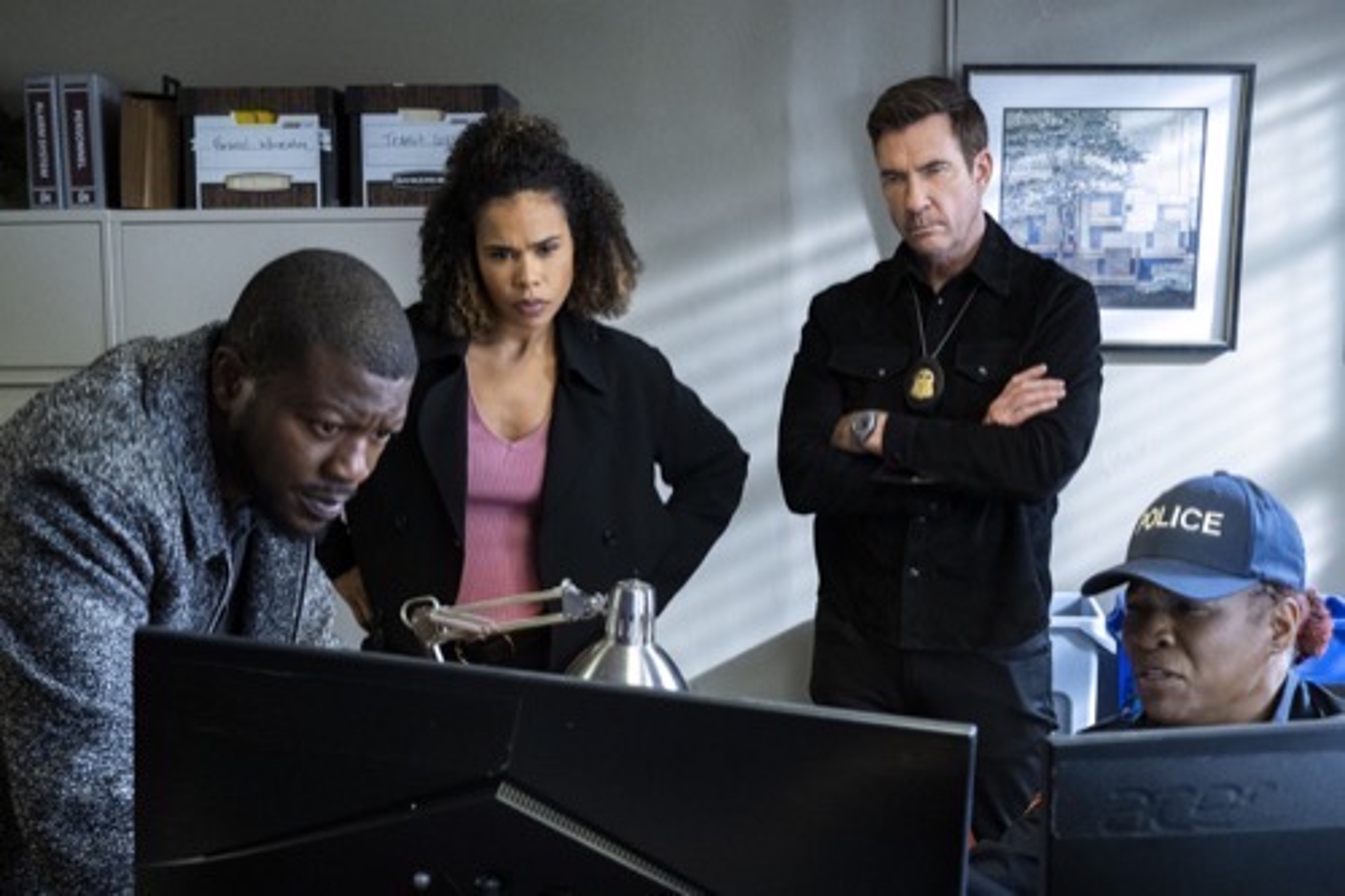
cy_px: 448
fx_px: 1793
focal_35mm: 48
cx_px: 672
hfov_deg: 41.1
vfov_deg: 28.1
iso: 4000
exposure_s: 1/100
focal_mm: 32
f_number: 5.6
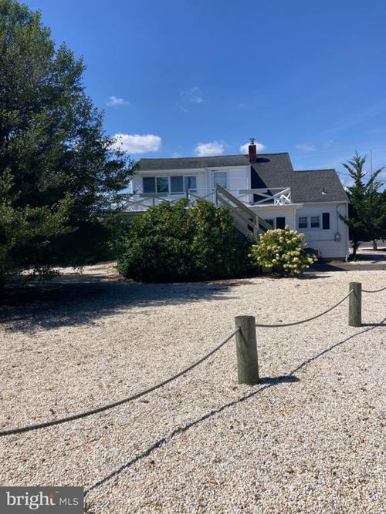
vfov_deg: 63.5
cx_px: 193
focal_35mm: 28
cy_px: 257
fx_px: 416
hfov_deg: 49.7
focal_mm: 3.99
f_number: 1.8
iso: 20
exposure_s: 1/3247
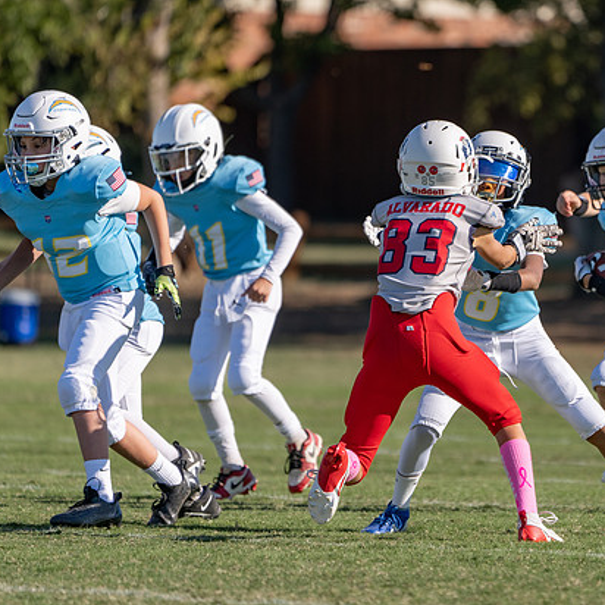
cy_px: 268
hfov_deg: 2.9
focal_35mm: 612
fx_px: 12101
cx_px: 502
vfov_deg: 2.9
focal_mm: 400
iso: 200
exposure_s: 1/1250
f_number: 5.6
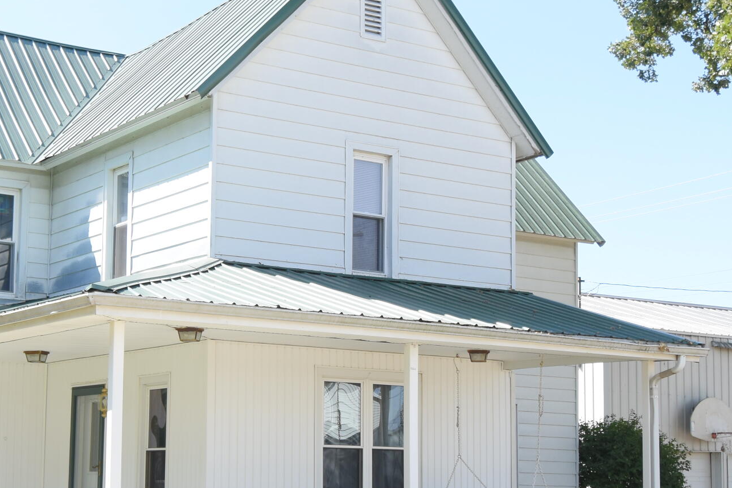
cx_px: 242
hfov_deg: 28.7
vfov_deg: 19.4
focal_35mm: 70
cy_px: 341
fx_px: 1423
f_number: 5.6
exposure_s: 1/250
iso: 200
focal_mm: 20
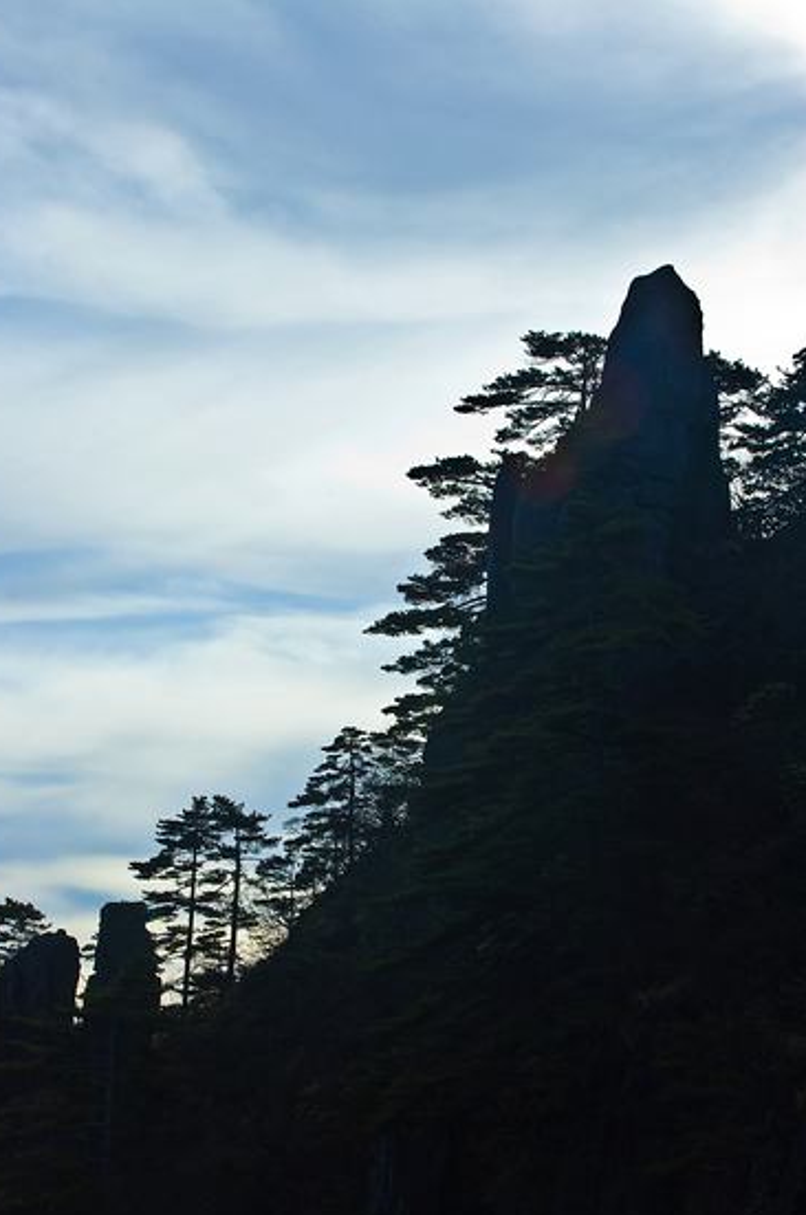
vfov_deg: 32.4
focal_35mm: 62
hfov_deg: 21.8
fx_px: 2090
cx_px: 372
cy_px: 656
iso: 200
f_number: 11
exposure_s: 1/320
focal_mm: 38
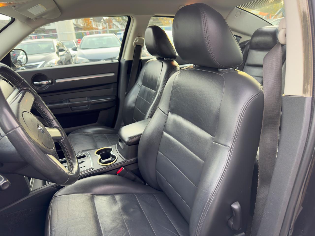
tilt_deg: -20.2
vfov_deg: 56.8
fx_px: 218
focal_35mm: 24
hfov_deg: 71.6
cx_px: 158
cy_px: 118
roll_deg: +4.3
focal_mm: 6.76
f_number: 1.78
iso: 125
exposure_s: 1/74
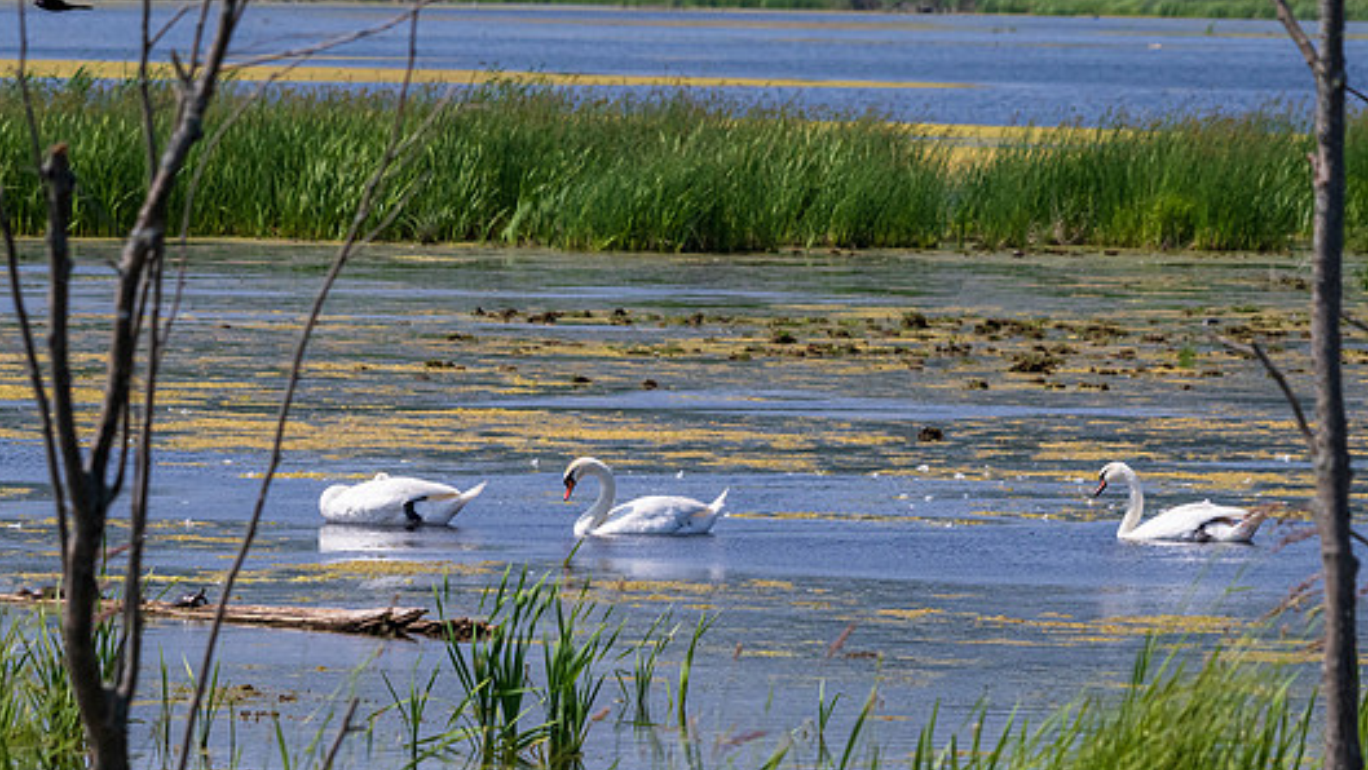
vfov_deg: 3.1
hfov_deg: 5.5
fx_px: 14261
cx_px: 619
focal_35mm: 393
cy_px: 376
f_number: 9
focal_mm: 210
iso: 800
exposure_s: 1/2000
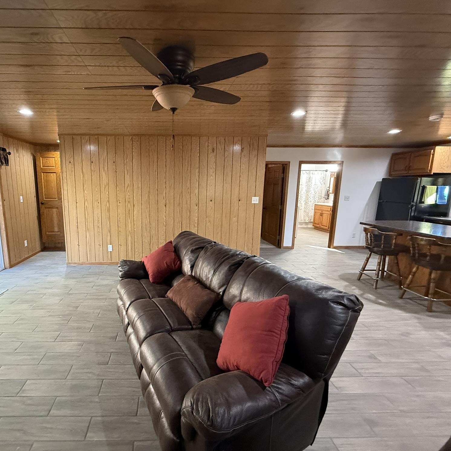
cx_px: 169
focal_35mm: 17
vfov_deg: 84.0
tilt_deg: -8.8
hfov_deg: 82.4
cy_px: 227
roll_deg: -0.3
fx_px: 251
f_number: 2.2
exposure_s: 1/60
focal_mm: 2.22
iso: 640
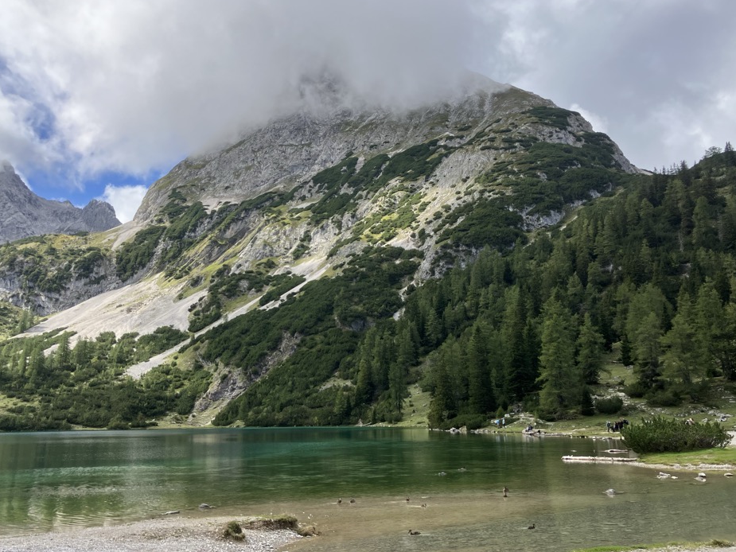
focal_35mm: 31
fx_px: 659
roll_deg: +0.0
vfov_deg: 45.5
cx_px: 343
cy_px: 272
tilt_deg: +15.2
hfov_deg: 58.3
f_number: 1.8
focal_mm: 3.99
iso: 32
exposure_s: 1/1517
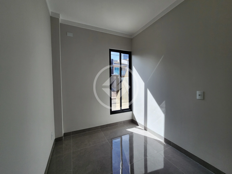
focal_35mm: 13
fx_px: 87
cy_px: 87
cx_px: 116
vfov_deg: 89.9
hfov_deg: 106.2
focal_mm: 2.2
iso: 50
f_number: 2.2
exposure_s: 1/123
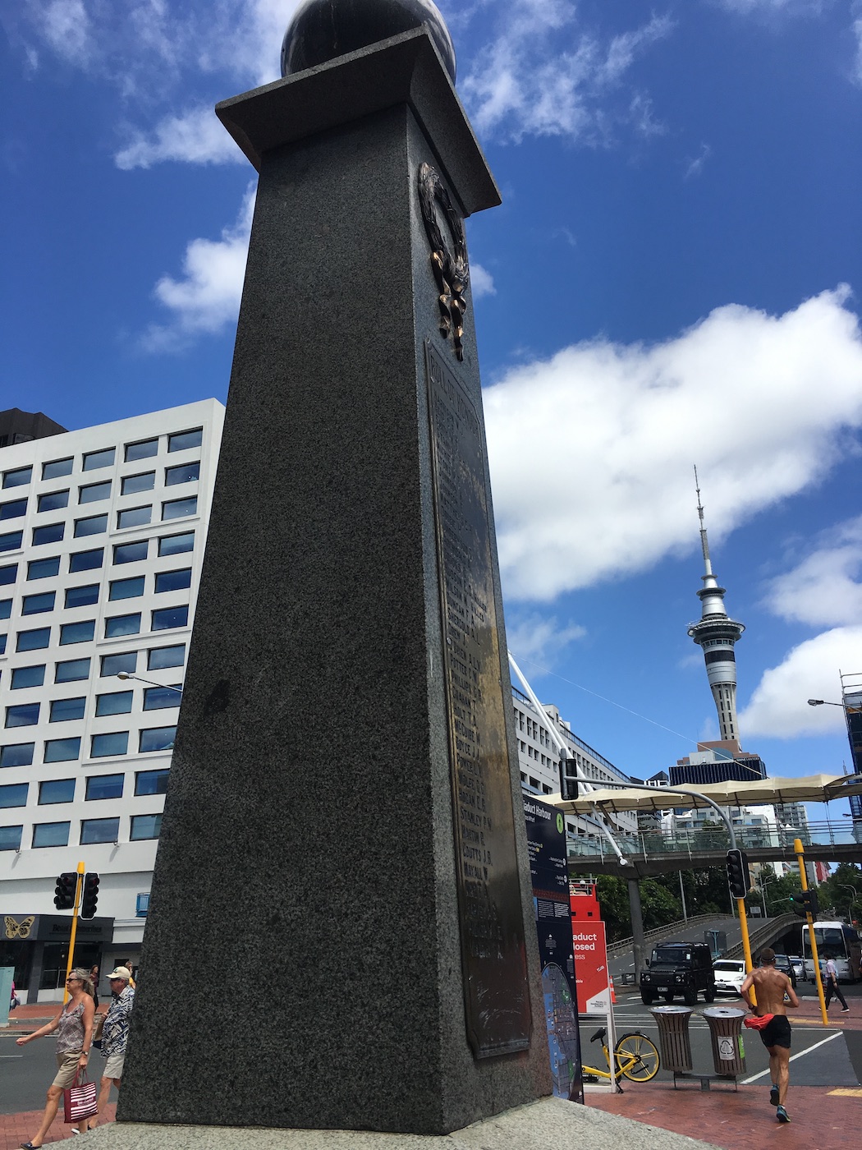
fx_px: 963
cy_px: 575
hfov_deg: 48.2
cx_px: 431
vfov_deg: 61.7
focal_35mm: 29
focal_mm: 4.15
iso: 25
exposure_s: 1/1789
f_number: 2.2
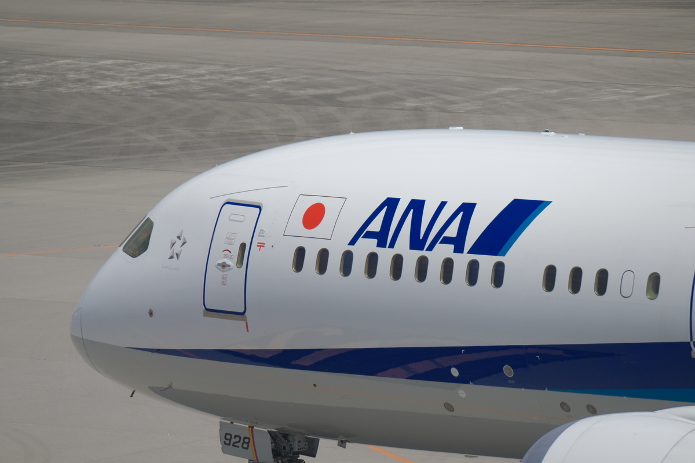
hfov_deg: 3.8
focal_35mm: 549
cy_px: 232
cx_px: 348
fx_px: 10598
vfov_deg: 2.5
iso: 160
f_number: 7
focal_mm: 365.7
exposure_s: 1/250
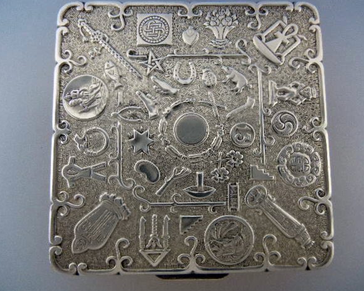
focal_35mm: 32
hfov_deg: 55.6
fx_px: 345
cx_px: 196
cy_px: 145
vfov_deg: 45.8
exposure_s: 1/35.2
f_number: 3.5
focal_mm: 5.4
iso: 400
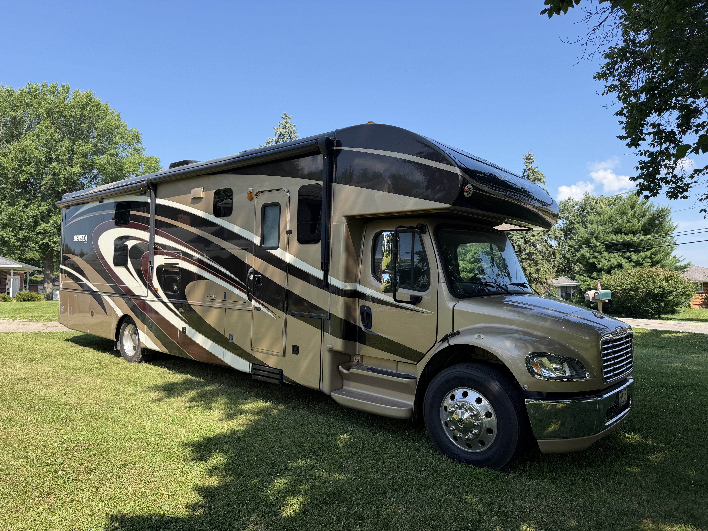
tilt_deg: +3.3
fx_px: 491
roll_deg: -1.4
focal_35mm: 24
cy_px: 266
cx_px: 354
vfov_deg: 56.8
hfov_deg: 71.6
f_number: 1.78
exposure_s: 1/1855
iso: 80
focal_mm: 6.76
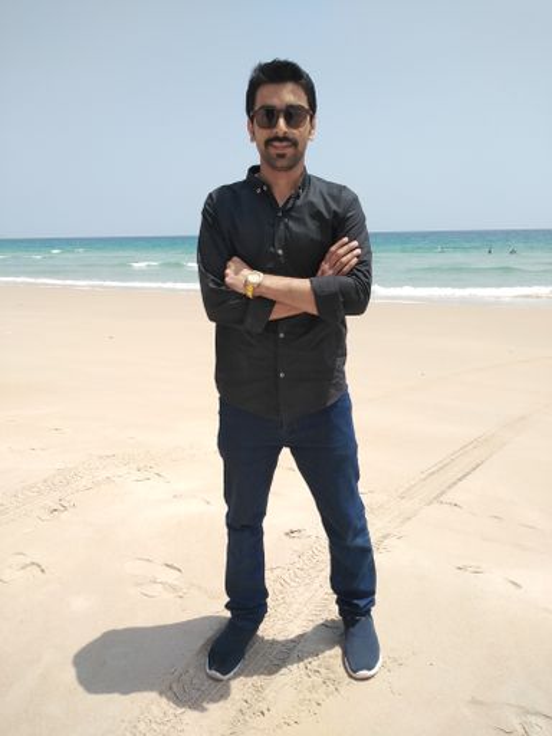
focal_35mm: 26
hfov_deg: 53.1
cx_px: 276
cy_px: 368
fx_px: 553
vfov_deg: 67.3
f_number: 1.8
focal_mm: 3.62
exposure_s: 1/1670
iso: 101
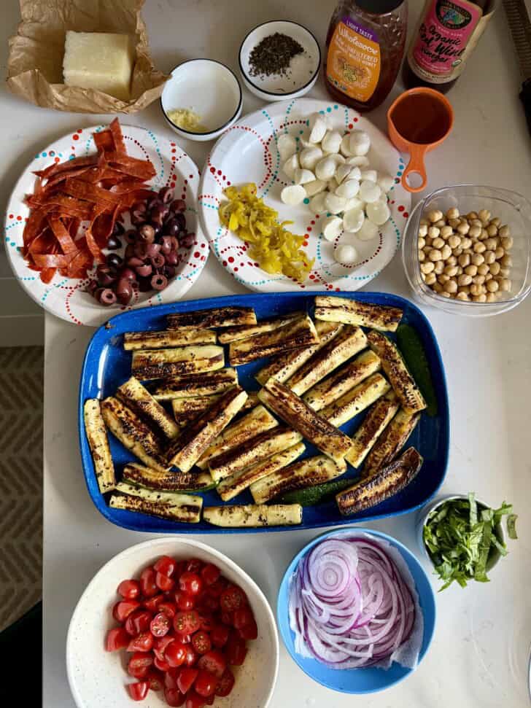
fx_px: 491
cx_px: 266
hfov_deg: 56.8
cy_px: 354
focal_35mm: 24
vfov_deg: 71.6
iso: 200
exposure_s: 1/112
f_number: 1.8
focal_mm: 6.8
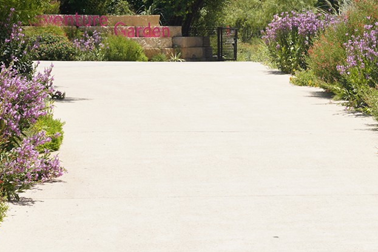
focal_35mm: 106
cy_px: 143
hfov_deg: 19.3
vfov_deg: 12.9
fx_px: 1113
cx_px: 234
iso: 100
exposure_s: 1/100
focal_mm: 33
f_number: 11
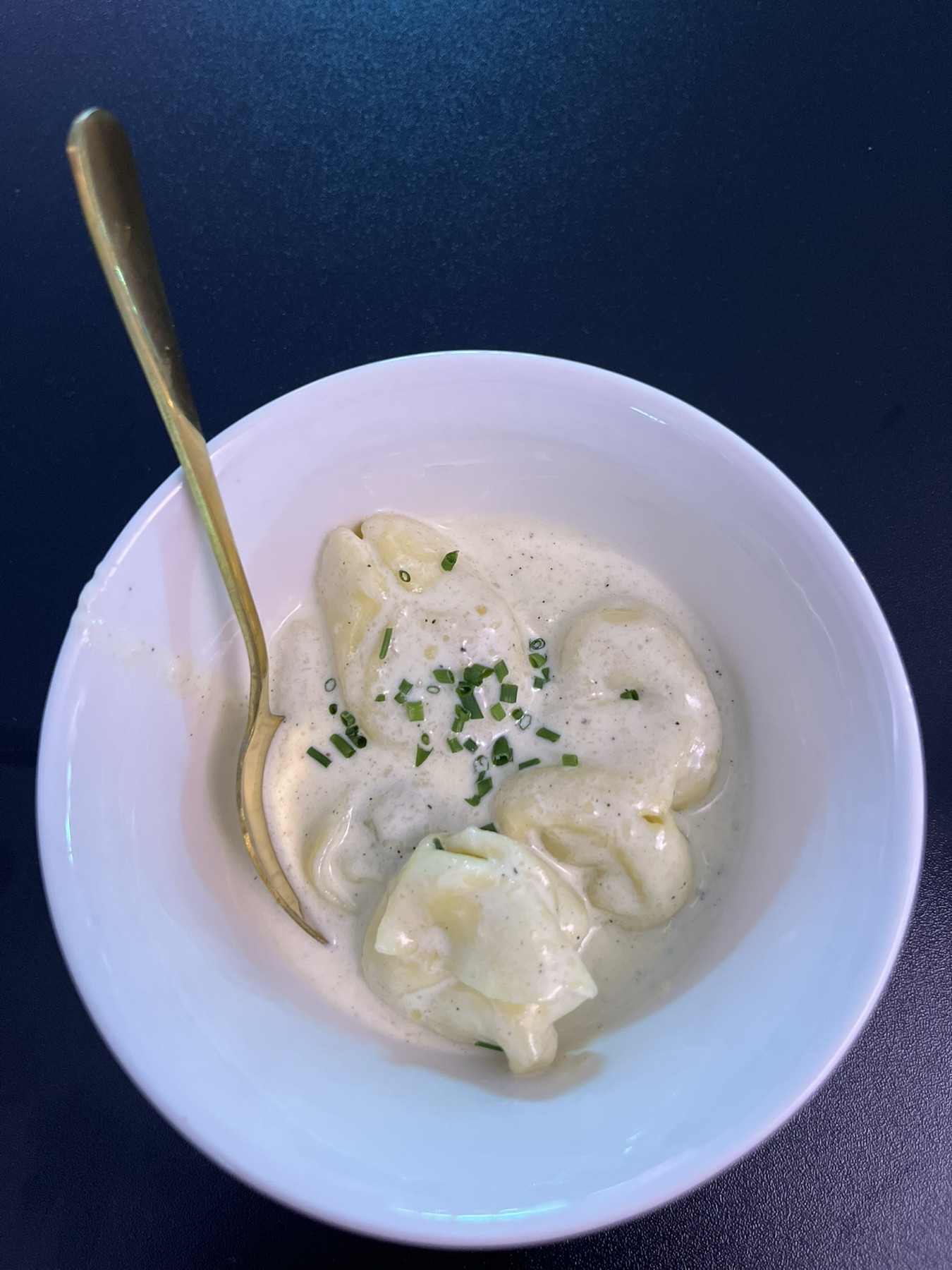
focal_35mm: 26
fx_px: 953
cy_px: 635
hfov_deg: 53.1
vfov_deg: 67.3
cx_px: 476
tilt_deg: -74.4
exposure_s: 1/50
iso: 250
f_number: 1.6
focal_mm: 5.1
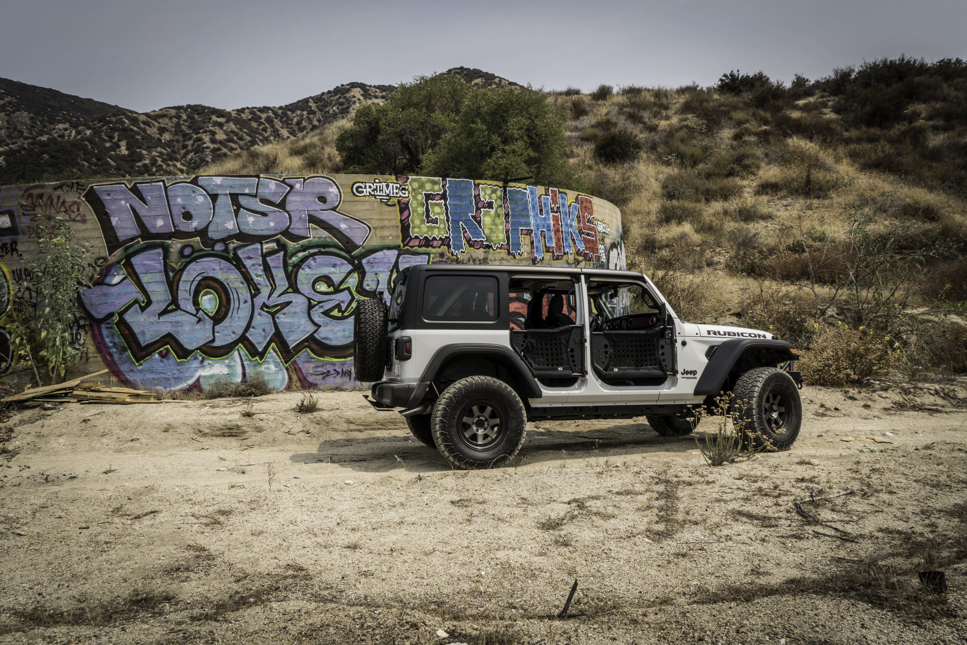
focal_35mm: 26
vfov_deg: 49.6
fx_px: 698
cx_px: 484
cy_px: 322
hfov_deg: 69.4
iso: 200
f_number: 22
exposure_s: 1/60
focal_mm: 26
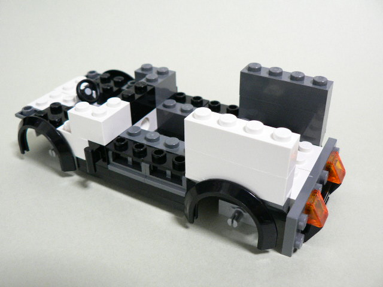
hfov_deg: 51.4
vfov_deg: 39.7
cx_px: 192
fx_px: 398
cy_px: 144
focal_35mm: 36
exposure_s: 1/15
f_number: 2.8
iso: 200
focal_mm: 6
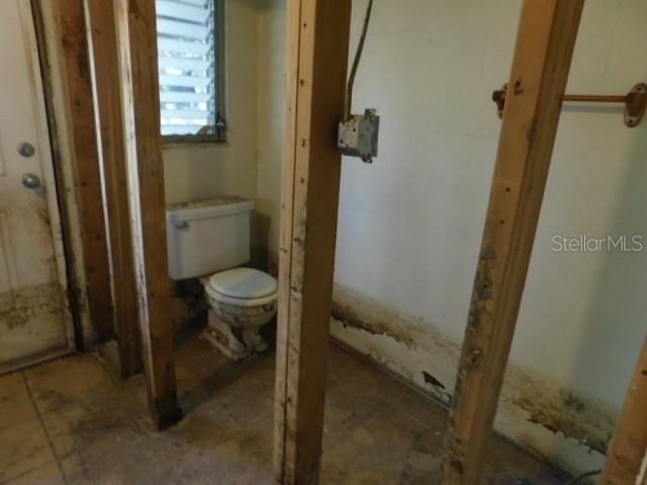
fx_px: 430
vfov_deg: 58.9
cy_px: 242
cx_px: 324
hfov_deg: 73.9
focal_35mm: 23
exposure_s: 1/30
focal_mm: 4
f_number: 3
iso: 200
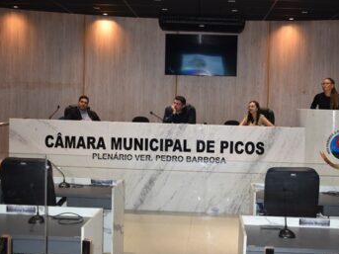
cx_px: 191
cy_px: 127
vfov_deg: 30.5
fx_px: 465
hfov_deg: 40.0
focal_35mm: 48
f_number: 4.2
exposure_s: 1/60
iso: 900
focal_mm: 29
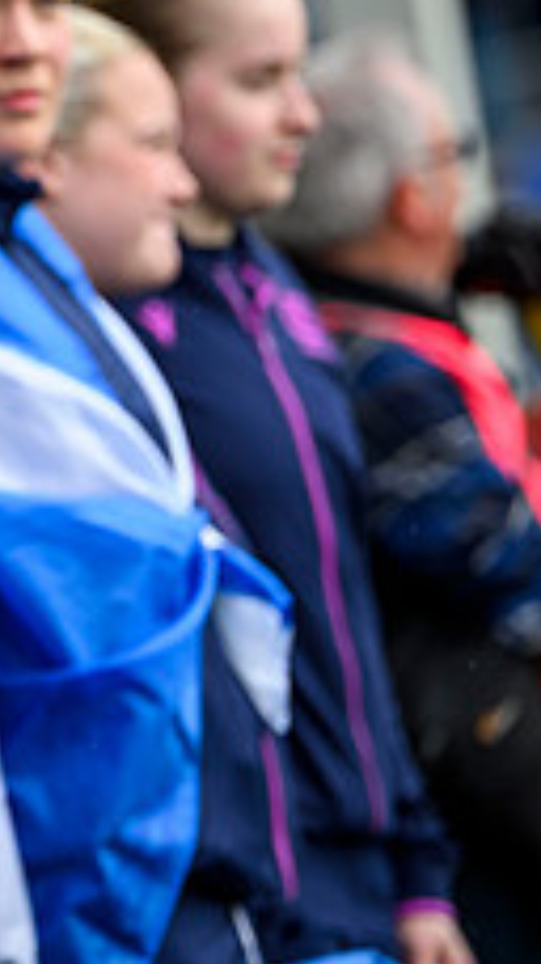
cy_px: 281
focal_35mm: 466
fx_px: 11902
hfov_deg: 2.6
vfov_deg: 4.6
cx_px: -571
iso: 500
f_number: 4
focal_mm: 175
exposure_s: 1/1600
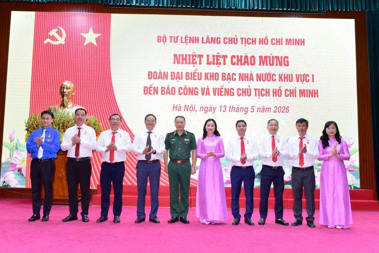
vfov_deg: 41.1
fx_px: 337
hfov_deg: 58.7
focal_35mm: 32
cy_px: 129
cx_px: 185
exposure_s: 1/60
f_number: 5.6
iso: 1250
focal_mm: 31
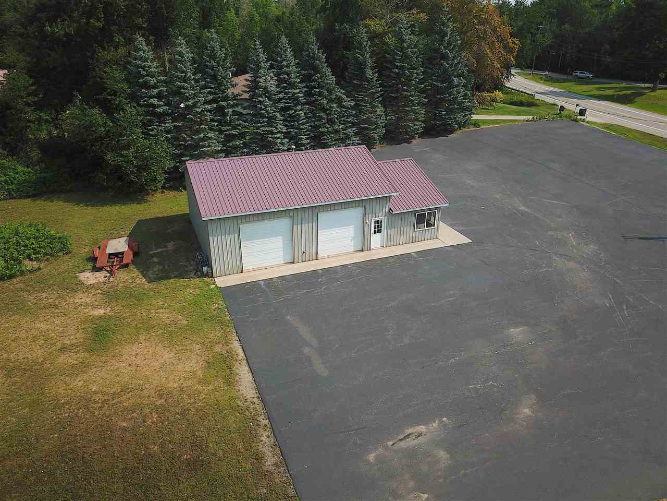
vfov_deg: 53.1
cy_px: 250
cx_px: 334
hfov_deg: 67.3
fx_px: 501
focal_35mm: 26
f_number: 2.2
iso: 100
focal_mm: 4.73
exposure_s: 1/161
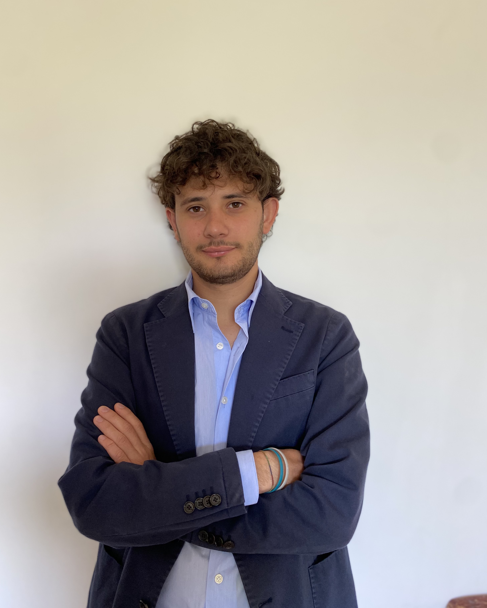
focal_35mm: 28
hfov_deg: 51.5
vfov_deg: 62.2
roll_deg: -0.5
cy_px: 288
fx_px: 504
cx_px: 237
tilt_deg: -4.3
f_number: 1.8
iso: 125
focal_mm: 4.25
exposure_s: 1/60
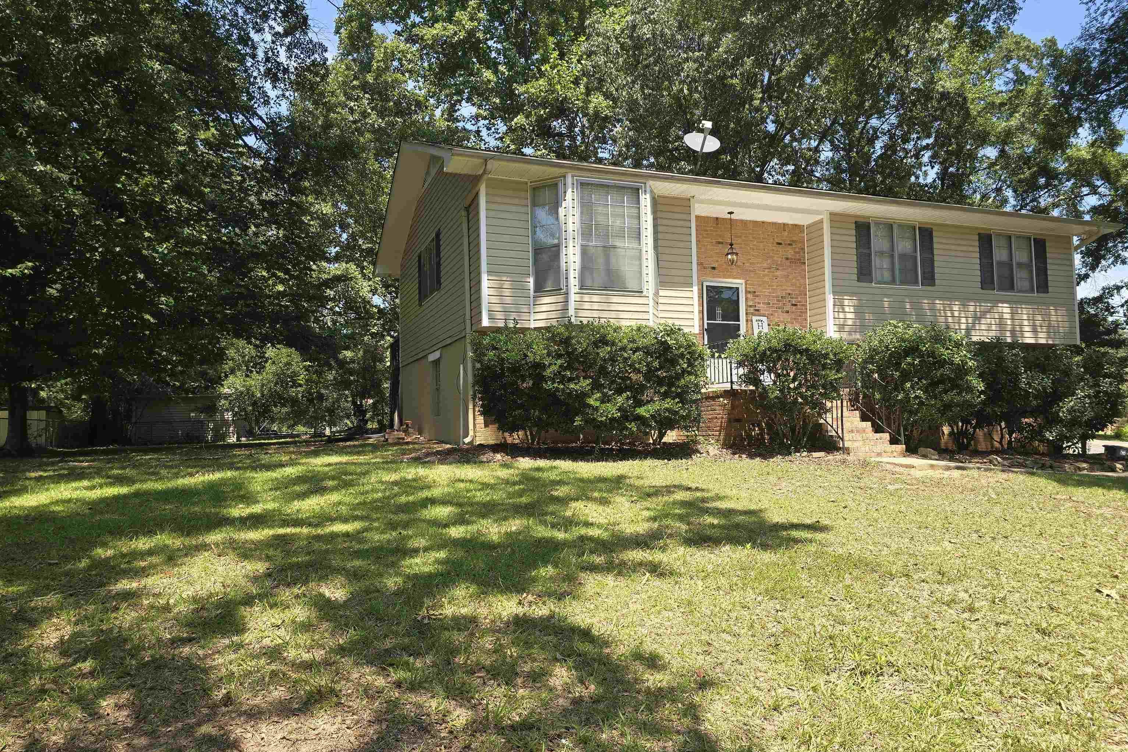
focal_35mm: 24
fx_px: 752
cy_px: 389
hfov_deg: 73.7
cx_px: 565
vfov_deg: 53.1
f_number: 1.7
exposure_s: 1/217
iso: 12
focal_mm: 6.3
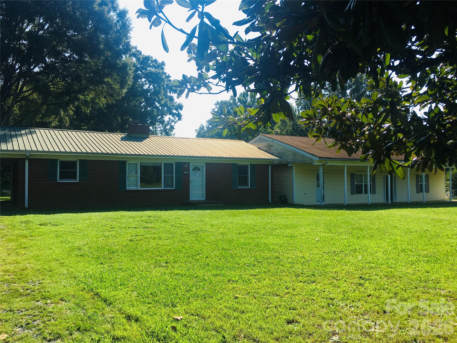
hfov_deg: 61.7
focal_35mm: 29
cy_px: 172
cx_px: 228
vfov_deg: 48.2
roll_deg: +1.1
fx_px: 383
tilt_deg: +2.7
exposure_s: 1/1282
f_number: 2.2
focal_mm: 4.15
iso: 25
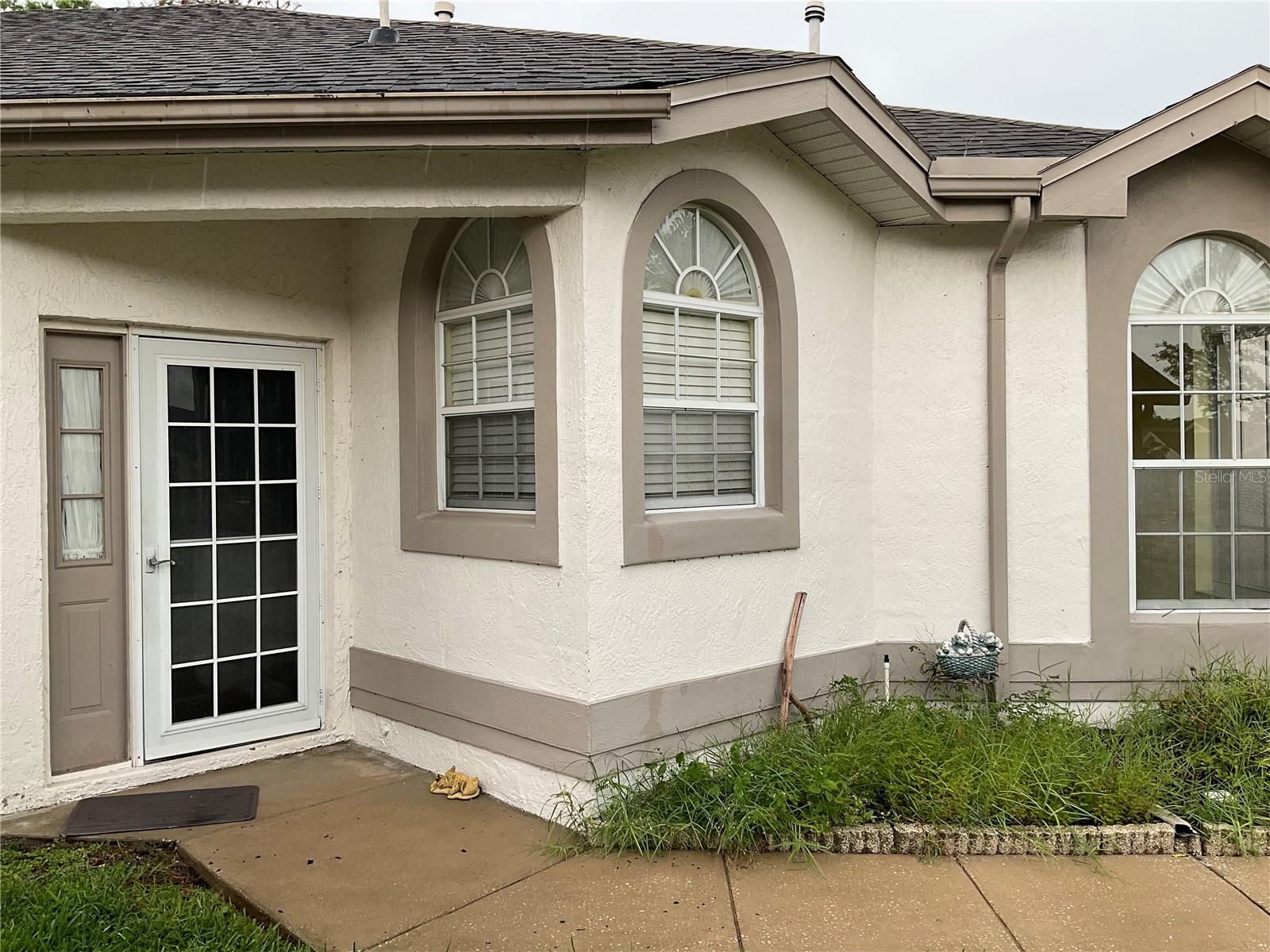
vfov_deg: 48.2
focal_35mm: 29
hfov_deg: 61.7
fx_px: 1064
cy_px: 476
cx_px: 635
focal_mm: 3
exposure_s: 1/237
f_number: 1.8
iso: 16
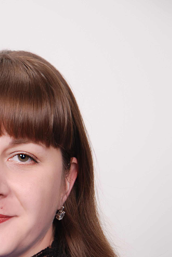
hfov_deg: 5.3
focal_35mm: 260
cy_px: 253
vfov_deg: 7.9
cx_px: 2
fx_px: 1858
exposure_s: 1/125
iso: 100
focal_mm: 85
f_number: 7.1
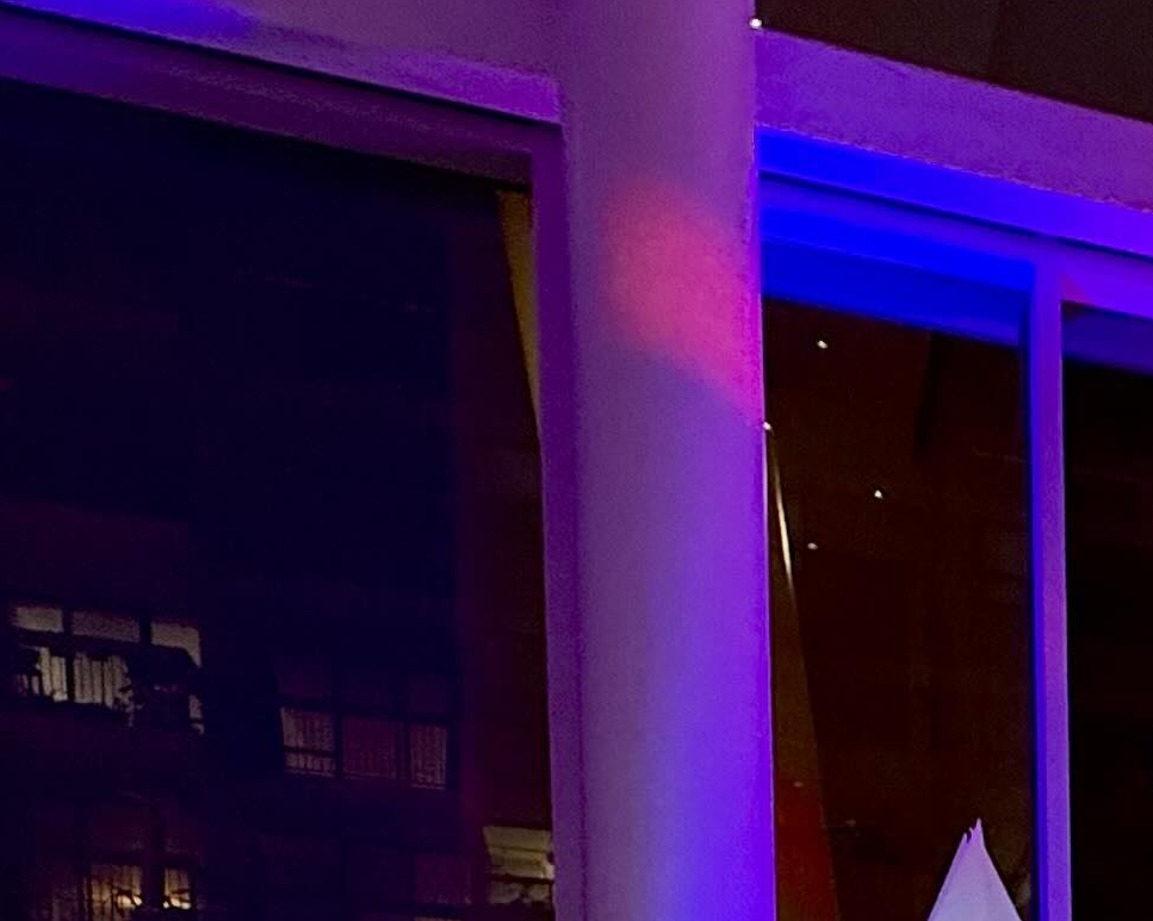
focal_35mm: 57
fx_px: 1944
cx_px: 1448
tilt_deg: -2.6
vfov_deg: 20.5
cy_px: 1561
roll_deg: +0.5
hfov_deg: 28.1
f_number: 2.2
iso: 320
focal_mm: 2.22
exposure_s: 1/60
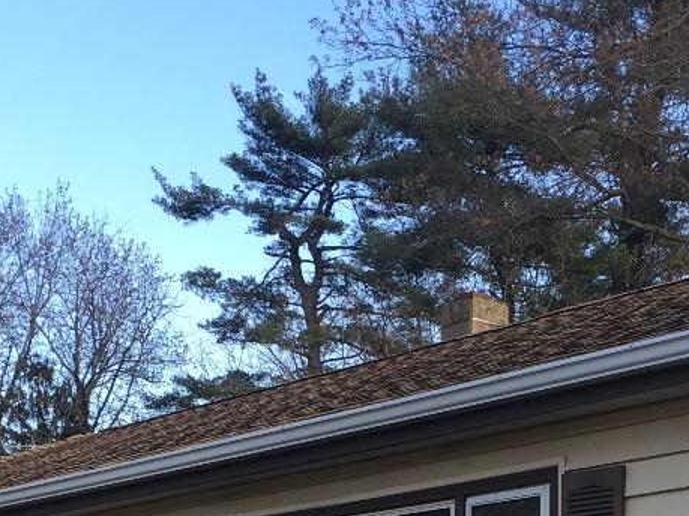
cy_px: 756
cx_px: 572
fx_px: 1811
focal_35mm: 91
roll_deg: +0.1
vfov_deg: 15.1
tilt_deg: +1.9
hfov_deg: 21.2
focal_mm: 4.15
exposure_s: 1/308
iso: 25
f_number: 2.2
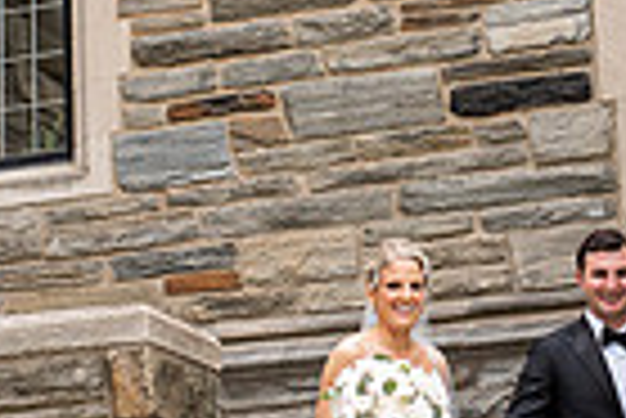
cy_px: 191
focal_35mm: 146
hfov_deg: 14.0
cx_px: 446
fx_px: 2541
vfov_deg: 9.4
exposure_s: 1/1600
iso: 640
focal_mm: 35
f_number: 3.2
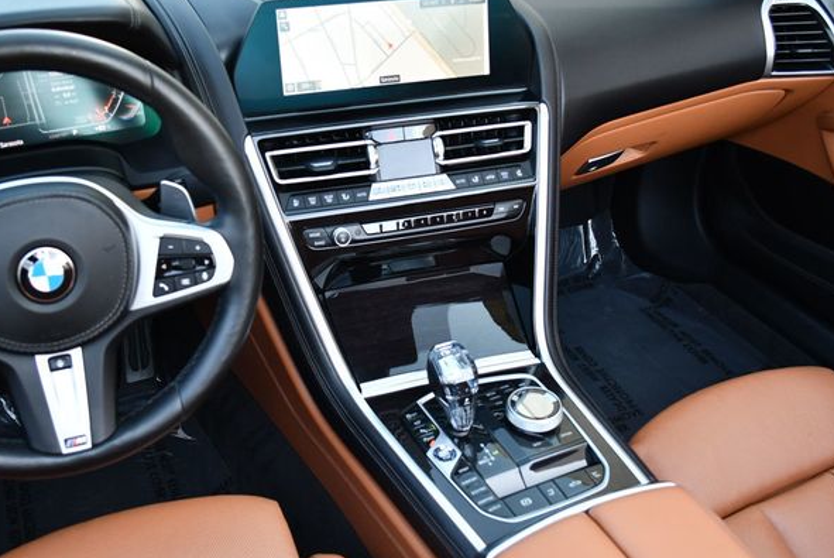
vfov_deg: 34.3
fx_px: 904
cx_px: 389
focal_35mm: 39
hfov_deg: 49.5
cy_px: 261
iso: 640
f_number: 3.5
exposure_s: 1/250
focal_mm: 18
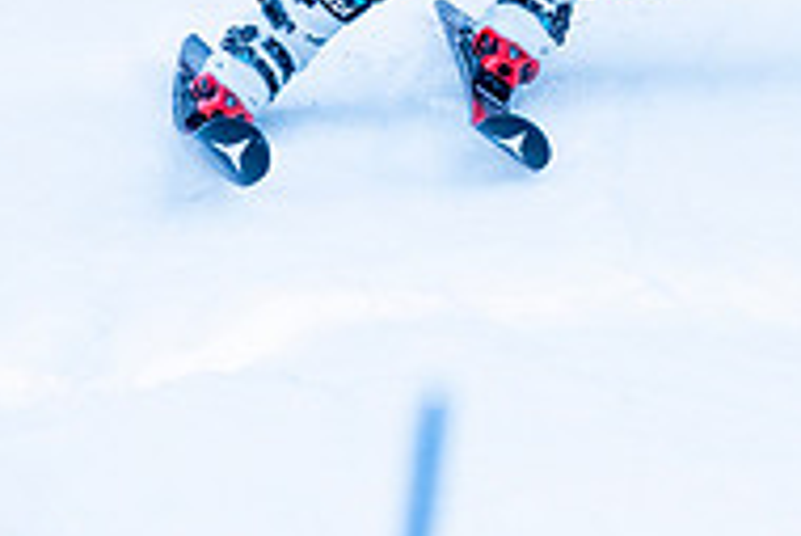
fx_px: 43486
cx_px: 910
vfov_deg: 0.7
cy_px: -91
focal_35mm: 1953
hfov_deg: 1.1
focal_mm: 560
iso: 2000
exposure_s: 1/2000
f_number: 8
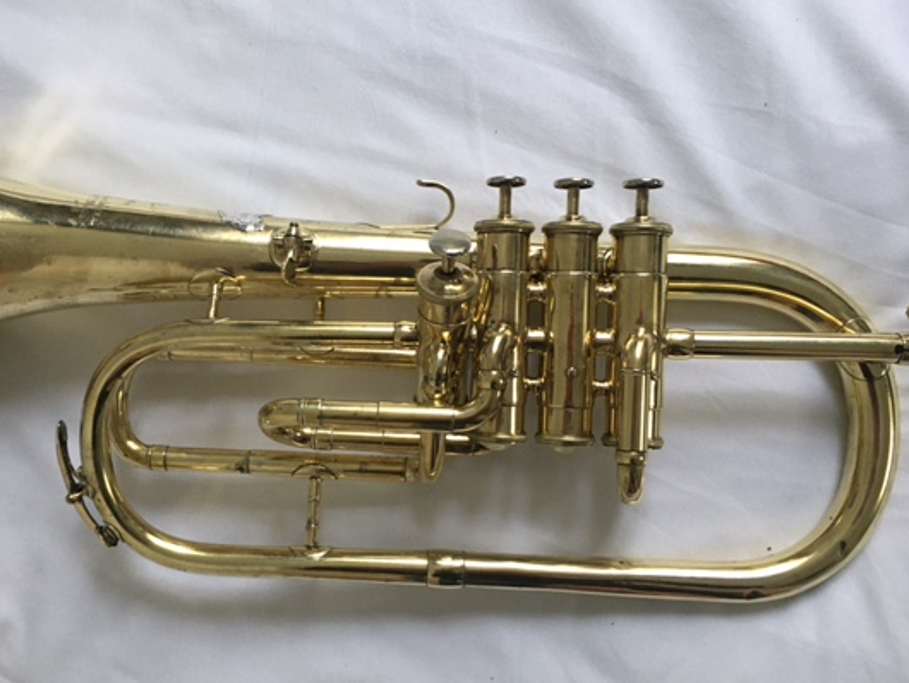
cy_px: 357
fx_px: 920
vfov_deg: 40.7
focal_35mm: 35
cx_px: 367
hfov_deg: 52.3
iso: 160
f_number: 2.2
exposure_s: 1/33
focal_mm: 4.15
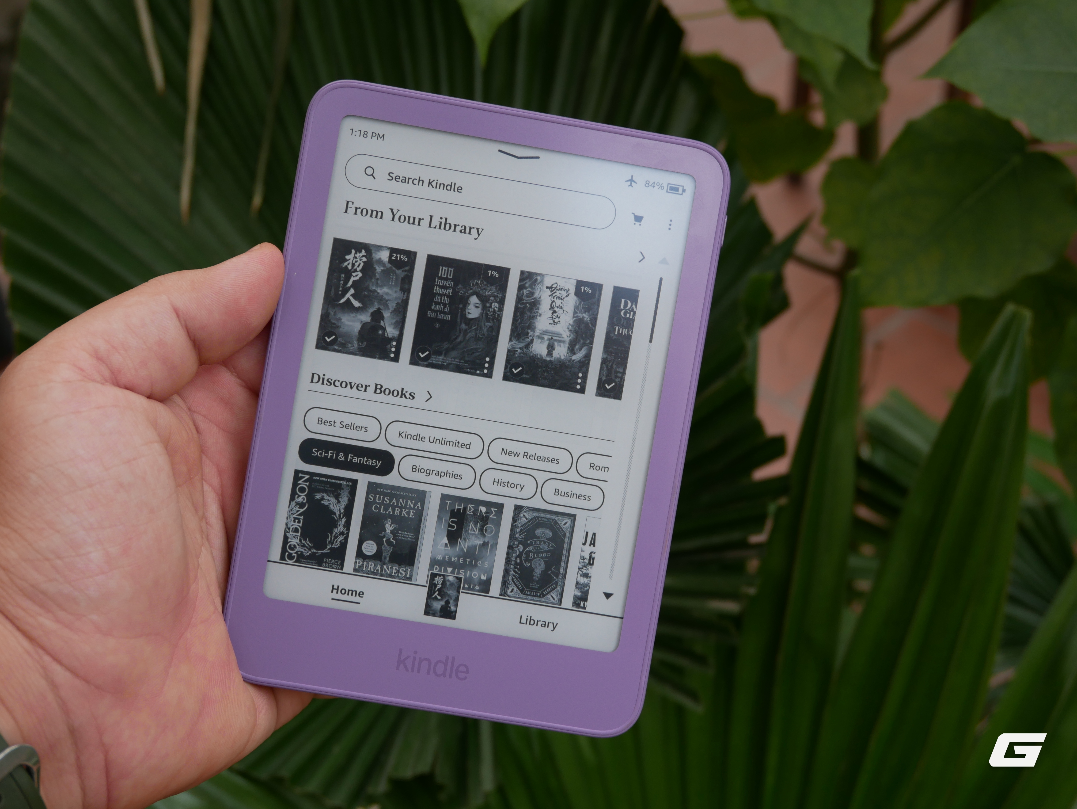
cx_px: 538
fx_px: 1432
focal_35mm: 46
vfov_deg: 31.5
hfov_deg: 41.2
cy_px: 404
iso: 200
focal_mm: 23
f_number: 4.8
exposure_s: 1/125
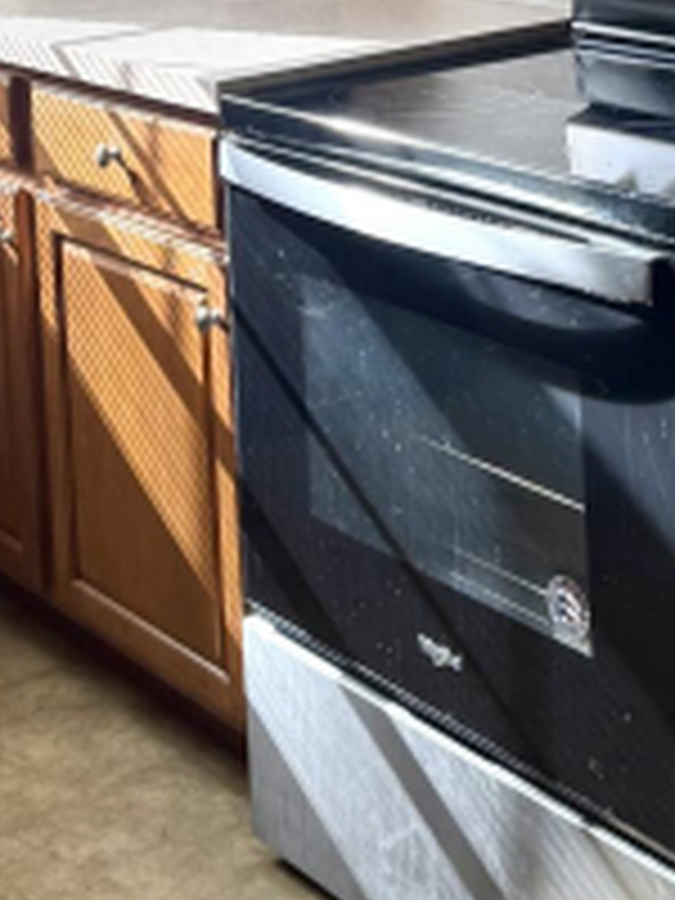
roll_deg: +3.1
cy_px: -133
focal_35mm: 80
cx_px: 243
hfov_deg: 18.4
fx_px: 2080
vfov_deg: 22.8
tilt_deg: -5.1
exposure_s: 1/162
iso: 64
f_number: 1.78
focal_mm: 6.76
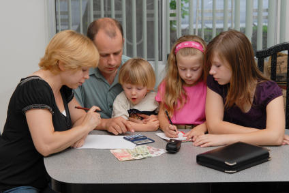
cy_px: 96
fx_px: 723
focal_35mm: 90
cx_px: 144
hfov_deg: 22.6
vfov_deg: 15.2
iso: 100
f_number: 5.6
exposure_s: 1/50
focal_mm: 60
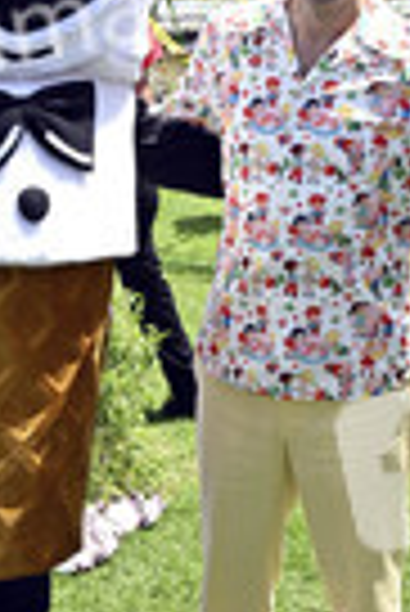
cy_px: 220
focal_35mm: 103
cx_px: 158
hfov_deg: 13.3
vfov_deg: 19.8
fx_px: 1755
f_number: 13
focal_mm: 35
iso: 640
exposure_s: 1/320
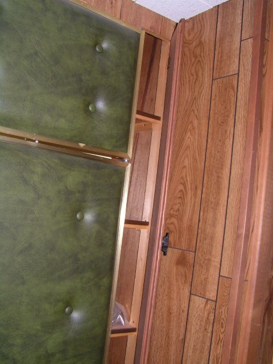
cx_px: 136
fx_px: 400
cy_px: 182
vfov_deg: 49.0
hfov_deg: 37.7
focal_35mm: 38
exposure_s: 1/40
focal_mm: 5.8
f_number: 5.6
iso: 100
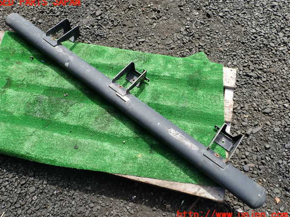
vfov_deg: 53.1
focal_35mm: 26
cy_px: 109
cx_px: 140
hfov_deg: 67.3
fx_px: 218
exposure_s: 1/500
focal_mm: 4.5
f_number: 2.8
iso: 100
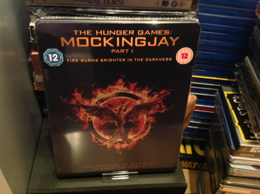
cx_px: 130
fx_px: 262
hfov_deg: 52.7
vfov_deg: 40.6
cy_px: 97
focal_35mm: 35
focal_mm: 4.28
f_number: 2.4
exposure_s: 1/15
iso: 800
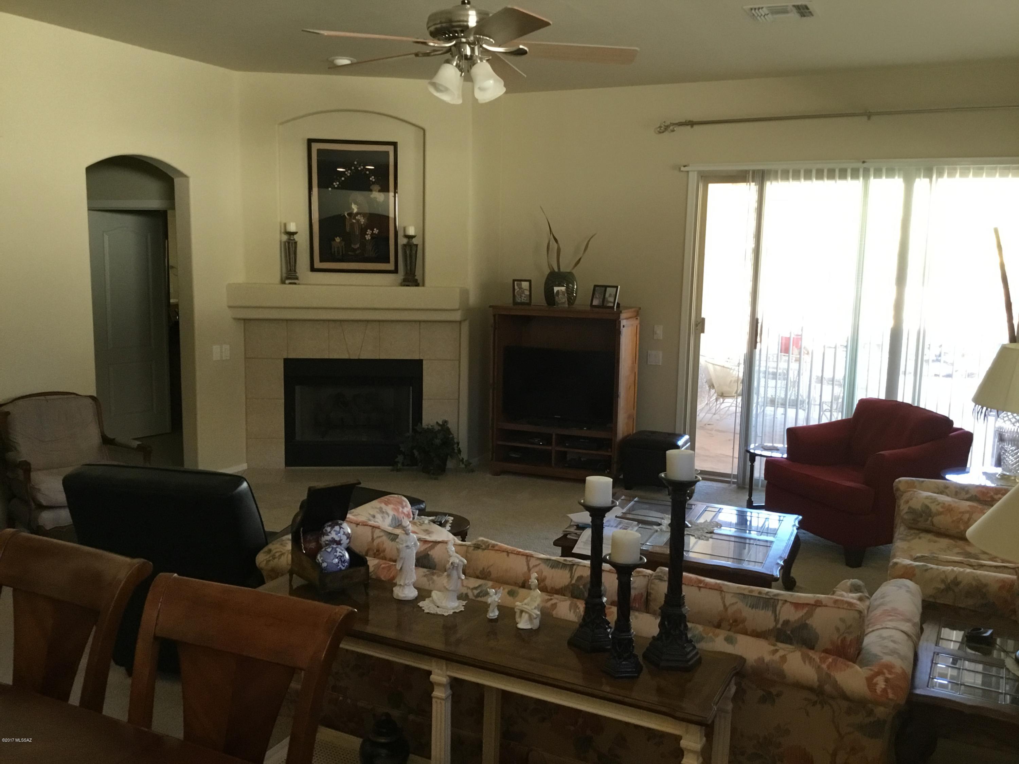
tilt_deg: -7.4
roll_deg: -0.5
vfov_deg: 45.4
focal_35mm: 31
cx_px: 510
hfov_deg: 58.4
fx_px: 913
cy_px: 382
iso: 100
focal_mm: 3.3
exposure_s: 1/30
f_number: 2.4
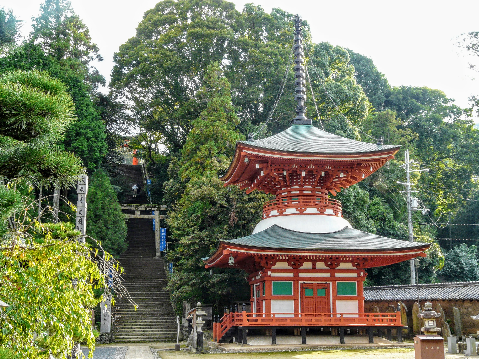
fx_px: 664
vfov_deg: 30.3
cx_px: 240
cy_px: 180
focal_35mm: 48
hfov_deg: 39.7
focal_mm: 7.9
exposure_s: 1/125
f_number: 4
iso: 100
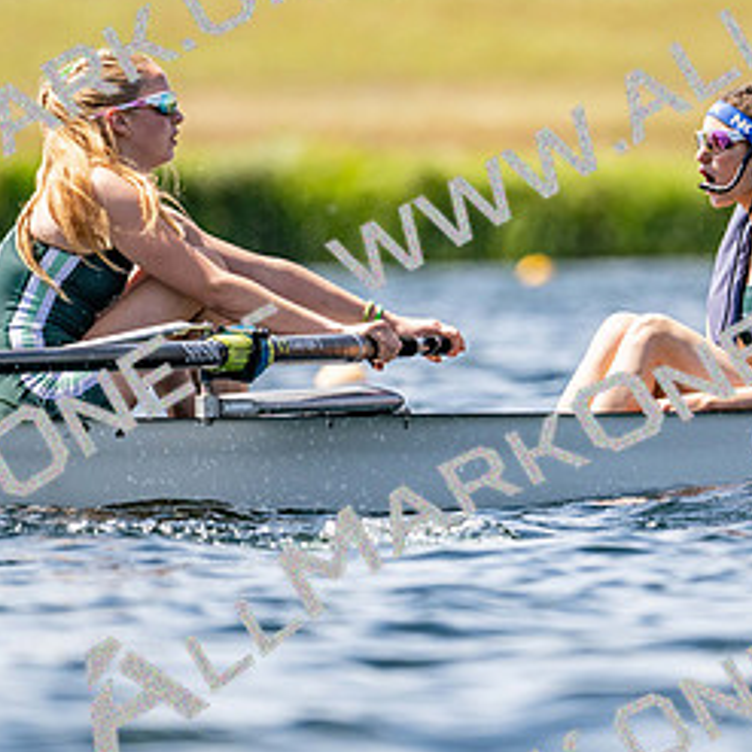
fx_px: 19613
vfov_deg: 2.2
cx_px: 703
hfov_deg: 2.2
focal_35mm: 798
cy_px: 300
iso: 250
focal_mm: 400
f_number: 4.5
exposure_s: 1/2500
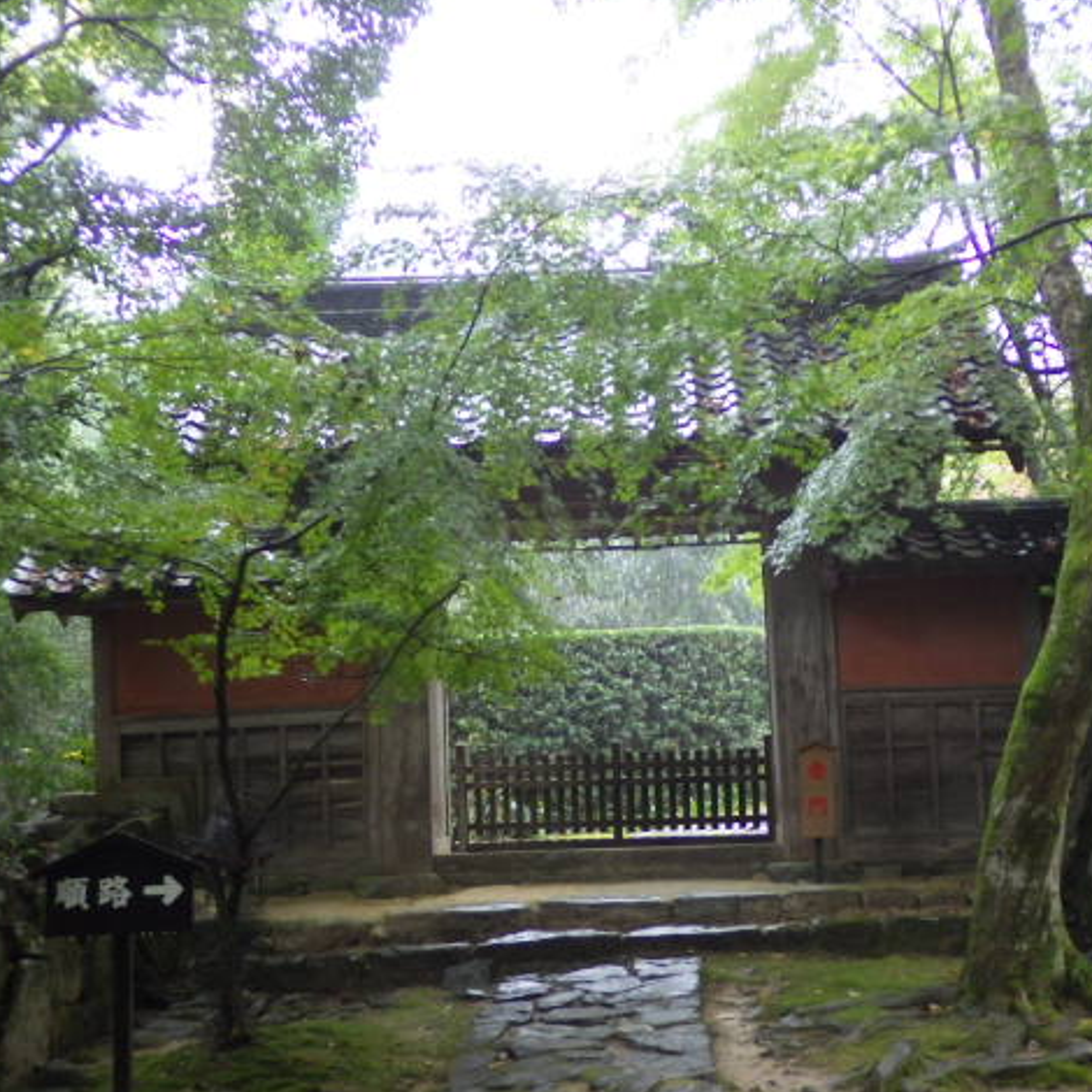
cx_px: 641
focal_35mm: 53
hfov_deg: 32.1
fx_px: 1892
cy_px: 541
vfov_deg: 32.2
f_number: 2.9
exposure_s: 1/60
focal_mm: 7.9
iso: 640
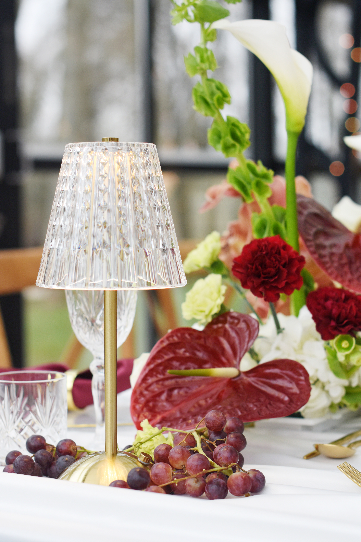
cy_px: 271
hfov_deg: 18.2
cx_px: 180
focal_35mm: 75
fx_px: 1128
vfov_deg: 27.0
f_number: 2.8
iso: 400
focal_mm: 50
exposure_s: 1/400
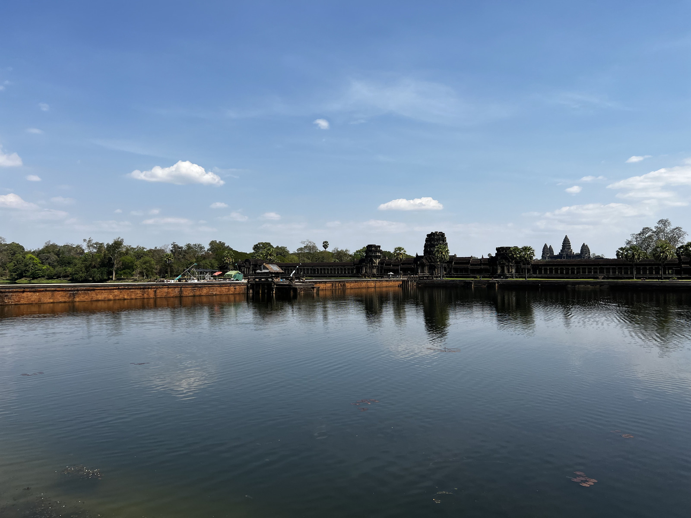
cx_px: 346
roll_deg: -0.1
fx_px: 519
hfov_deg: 67.3
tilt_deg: +1.3
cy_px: 259
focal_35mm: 26
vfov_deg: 53.1
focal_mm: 5.7
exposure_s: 1/5587
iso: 50
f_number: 1.5
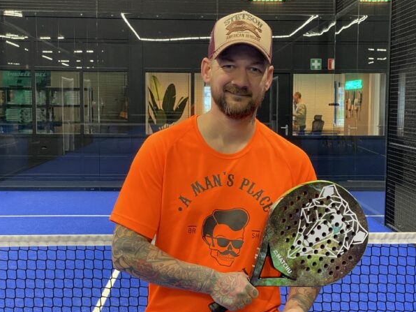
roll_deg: -0.7
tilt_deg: -6.4
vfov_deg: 21.9
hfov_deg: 29.0
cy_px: 187
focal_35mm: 67
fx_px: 805
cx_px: 230
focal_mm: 6
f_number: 2
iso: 200
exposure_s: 1/50
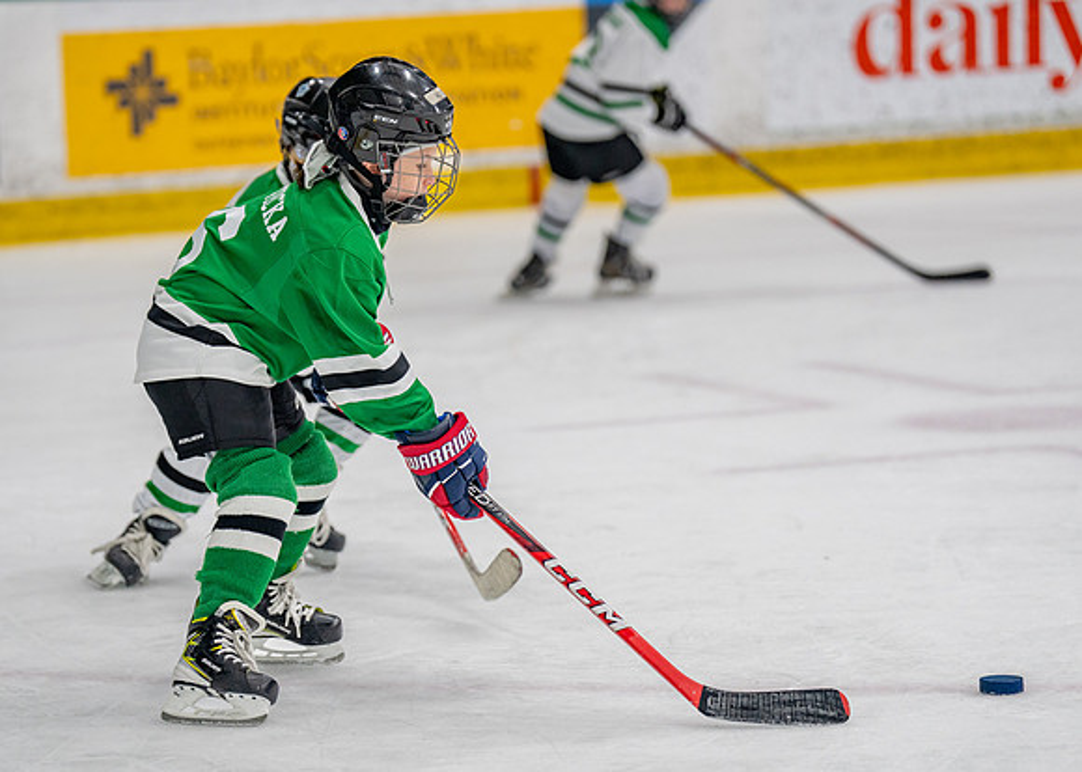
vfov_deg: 8.7
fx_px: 5103
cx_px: 412
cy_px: 435
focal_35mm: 166
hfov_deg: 12.1
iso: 1000
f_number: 2.8
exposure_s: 1/1600
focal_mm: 132
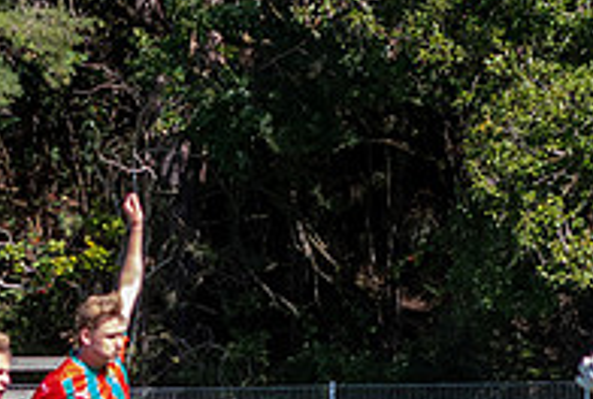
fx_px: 7121
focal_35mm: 431
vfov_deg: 3.2
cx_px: 505
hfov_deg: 4.8
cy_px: 439
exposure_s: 1/2000
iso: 900
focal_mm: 70
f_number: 3.5
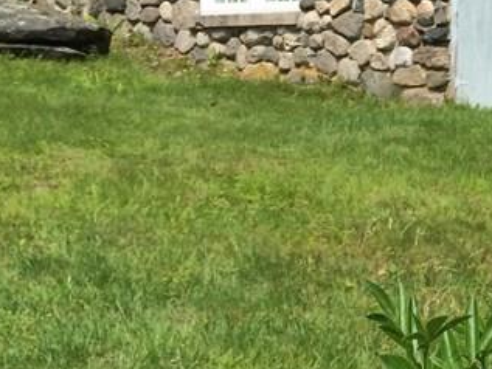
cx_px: 729
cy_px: -65
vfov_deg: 14.8
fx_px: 1379
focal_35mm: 97
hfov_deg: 18.1
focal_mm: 4.12
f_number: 2.2
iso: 32
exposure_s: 1/1642
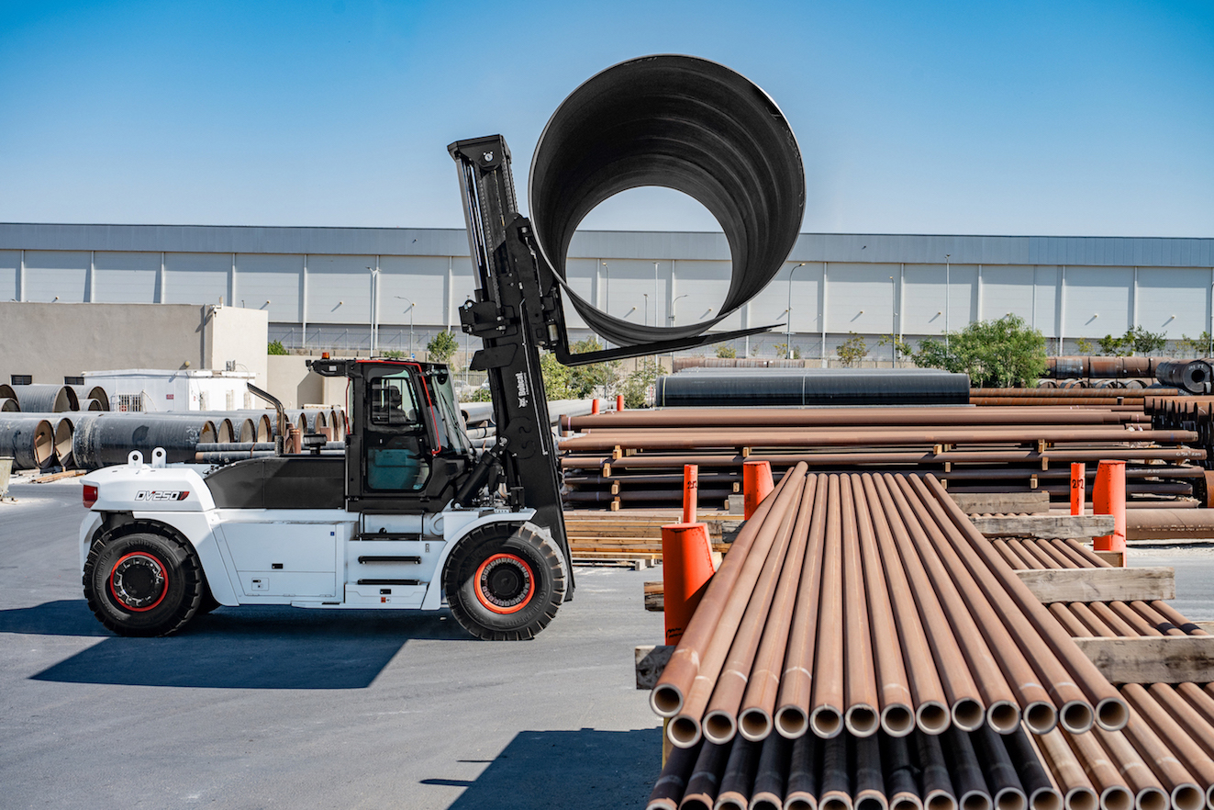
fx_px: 1956
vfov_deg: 23.4
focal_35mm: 58
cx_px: 607
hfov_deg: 34.5
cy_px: 405
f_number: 7.1
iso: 400
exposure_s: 1/1600
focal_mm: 58
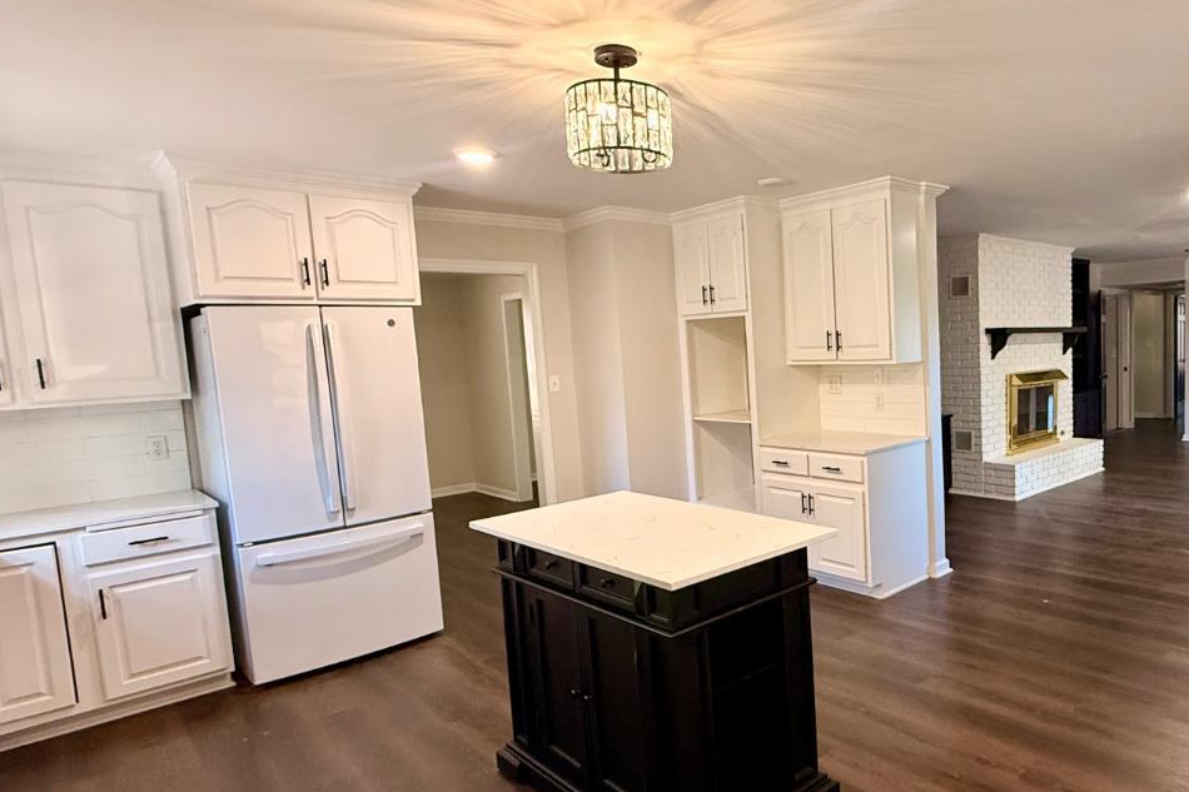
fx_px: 759
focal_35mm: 23
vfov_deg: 55.1
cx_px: 830
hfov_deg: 72.8
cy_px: 417
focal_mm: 2.22
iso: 320
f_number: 2.2
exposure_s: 1/60
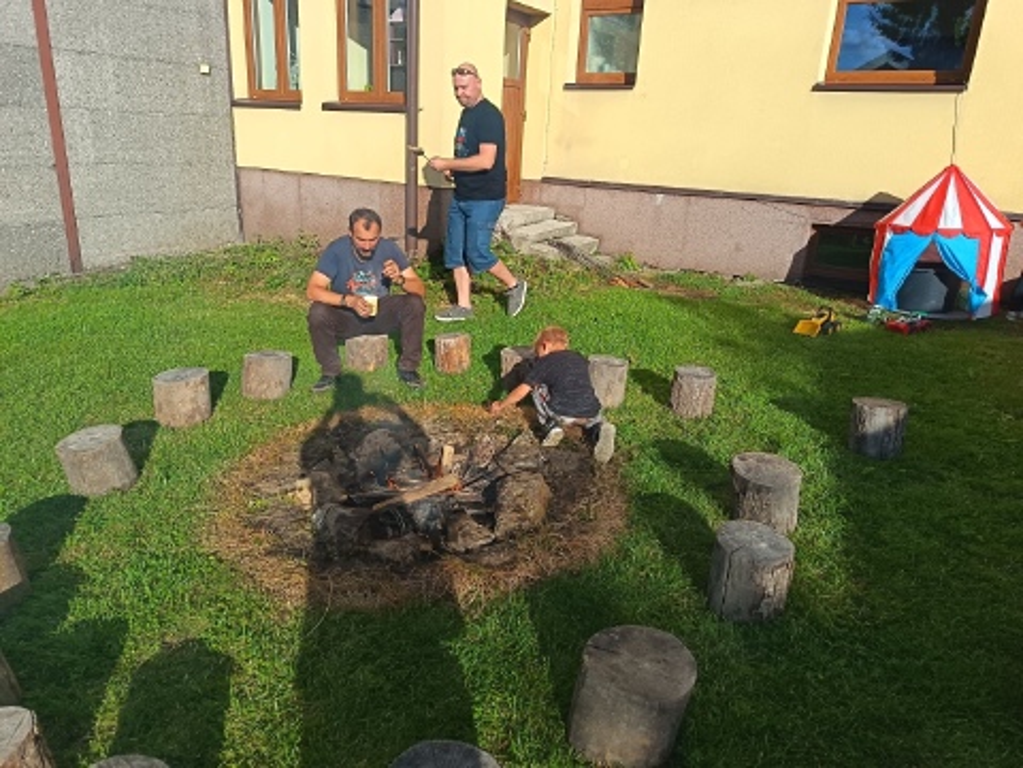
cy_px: 384
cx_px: 512
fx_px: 709
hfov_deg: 71.6
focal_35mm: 24
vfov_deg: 56.8
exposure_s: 1/772
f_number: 1.75
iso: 101
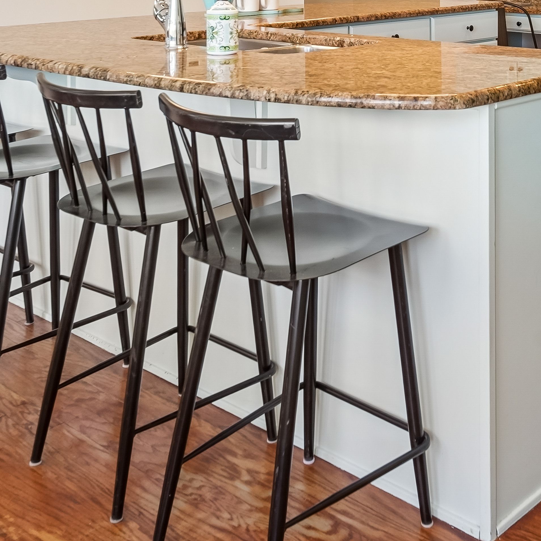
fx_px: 884
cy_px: -31
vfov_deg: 30.9
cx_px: 427
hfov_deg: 33.1
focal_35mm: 50
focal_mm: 16
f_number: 8
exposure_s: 1/20
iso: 400
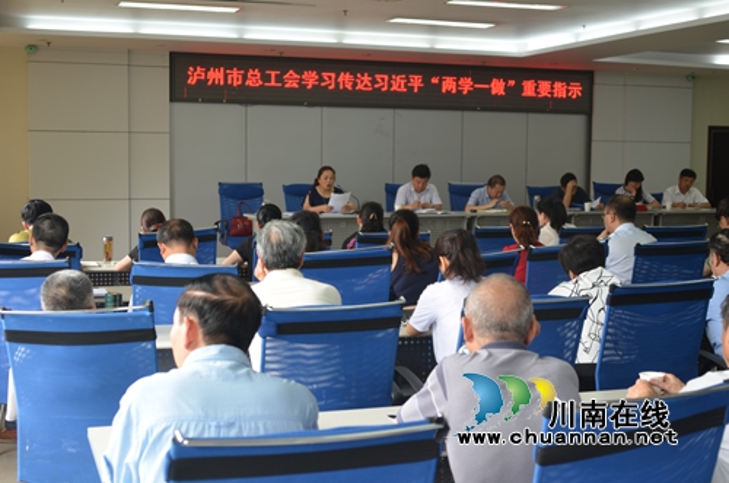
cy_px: 242
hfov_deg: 39.0
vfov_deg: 26.4
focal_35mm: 51
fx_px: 1030
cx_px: 364
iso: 100
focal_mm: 34
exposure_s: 1/20
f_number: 3.8
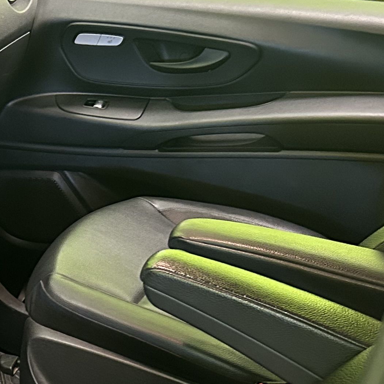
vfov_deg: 19.3
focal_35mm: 88
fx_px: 1104
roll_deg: -2.2
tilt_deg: -31.9
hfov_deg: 17.7
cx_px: -192
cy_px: 368
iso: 500
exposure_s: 1/25
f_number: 1.5
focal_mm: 5.7
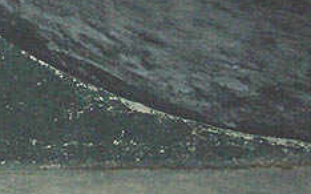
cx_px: -40
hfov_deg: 18.0
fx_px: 940
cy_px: -80
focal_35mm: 111
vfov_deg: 11.4
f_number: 2.6
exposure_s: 1/60
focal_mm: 5.8
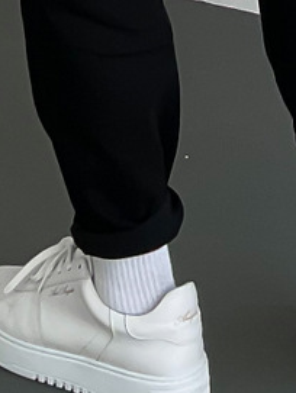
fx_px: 1945
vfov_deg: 9.7
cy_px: -650
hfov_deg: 8.7
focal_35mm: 171
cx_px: 276
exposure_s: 1/150
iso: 16
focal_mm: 3
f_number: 1.8
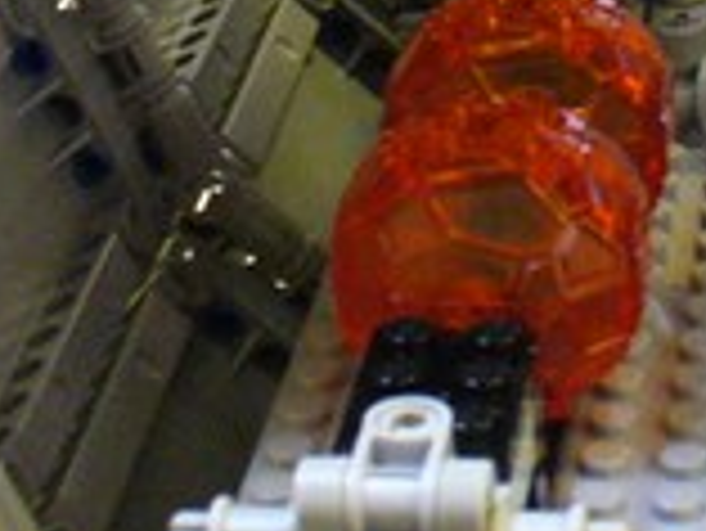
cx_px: 881
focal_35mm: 151
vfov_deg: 9.7
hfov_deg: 12.7
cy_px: -54
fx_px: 3082
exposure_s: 1/13
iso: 400
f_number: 2.8
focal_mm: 6.1
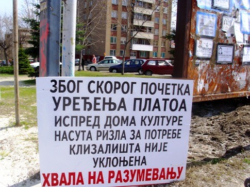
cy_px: 94
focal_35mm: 35
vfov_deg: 40.7
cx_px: 125
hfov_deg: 52.6
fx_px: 253
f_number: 4.3
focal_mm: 6.2
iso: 50
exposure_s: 1/430
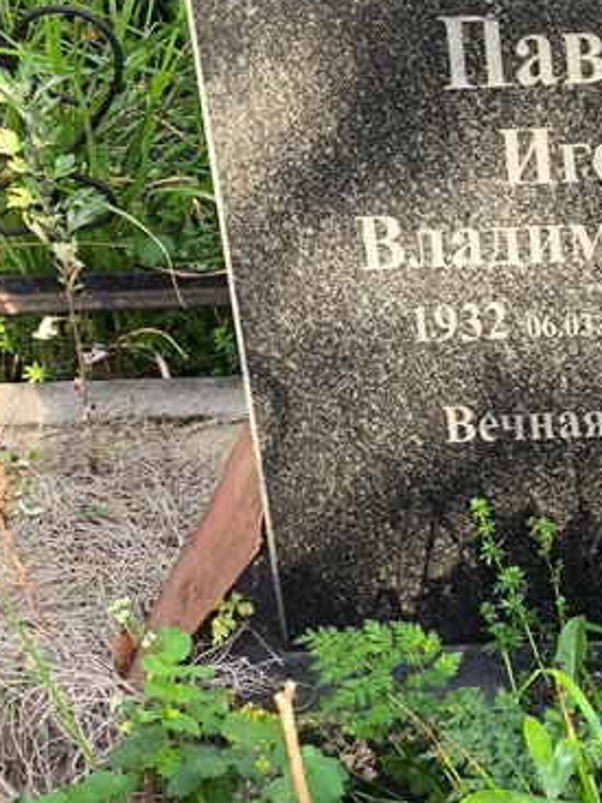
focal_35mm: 109
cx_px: 704
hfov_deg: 13.2
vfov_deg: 18.0
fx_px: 2529
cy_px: 223
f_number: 1.7
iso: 50
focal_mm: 4.71
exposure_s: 1/120
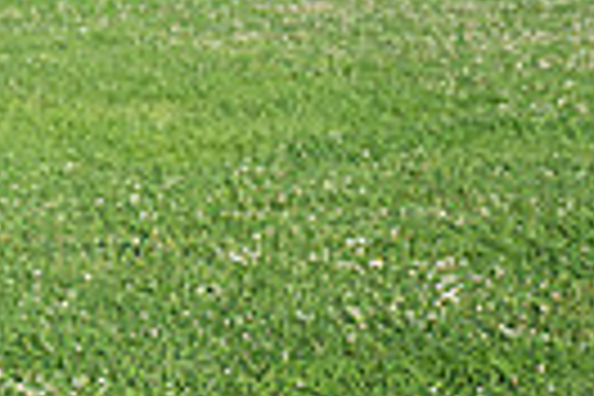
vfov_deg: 5.7
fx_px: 3976
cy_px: -119
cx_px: -621
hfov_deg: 8.1
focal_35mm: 241
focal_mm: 55
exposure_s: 1/2000
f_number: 2.8
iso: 200
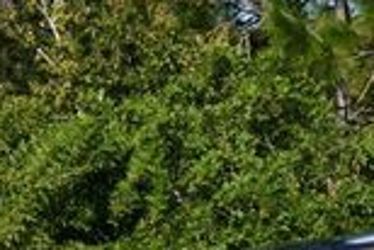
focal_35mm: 233
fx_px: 2423
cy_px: 342
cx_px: 726
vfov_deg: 5.9
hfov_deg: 8.4
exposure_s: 1/320
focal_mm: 28
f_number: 9
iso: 100
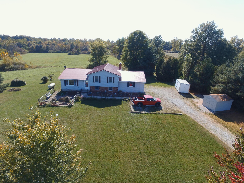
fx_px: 141
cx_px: 122
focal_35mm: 20
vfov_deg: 66.0
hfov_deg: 81.7
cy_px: 92
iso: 100
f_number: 2.8
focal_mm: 3.61
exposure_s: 1/460
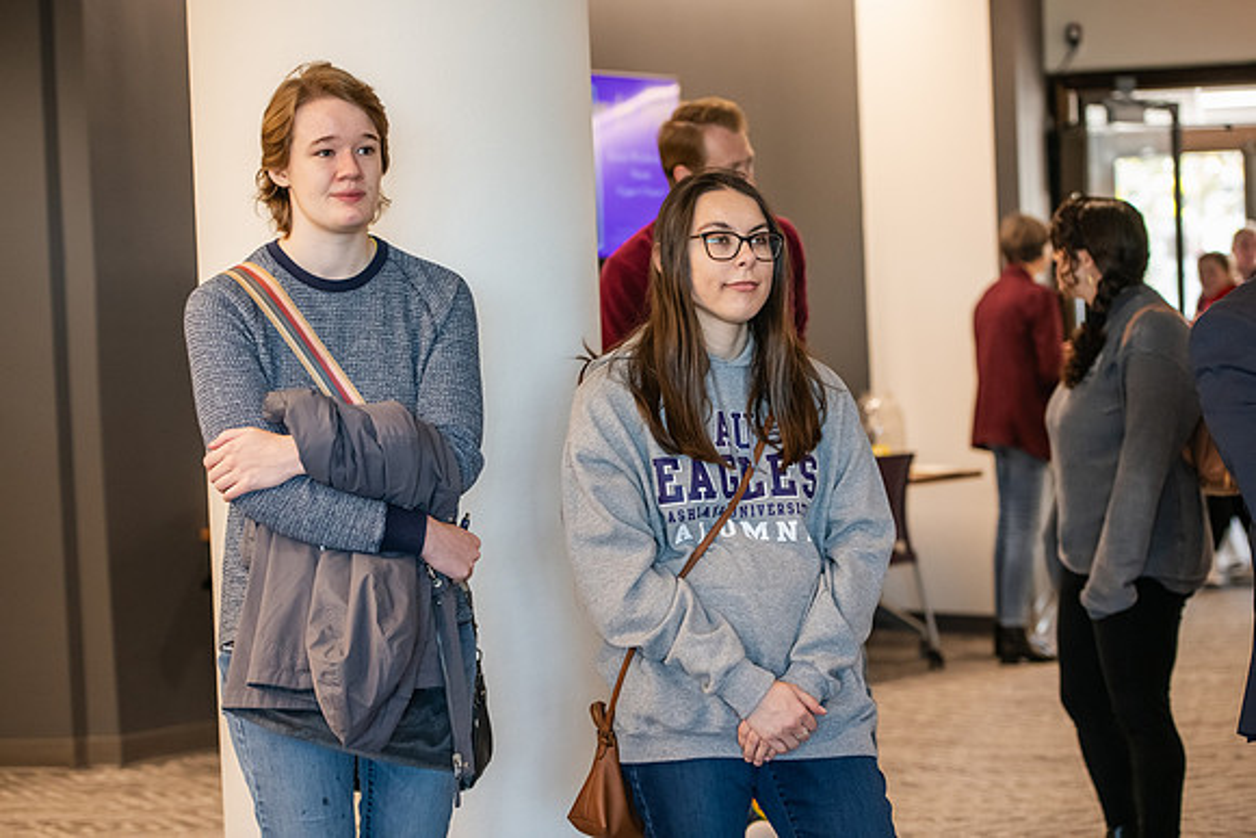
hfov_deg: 26.0
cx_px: 628
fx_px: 2722
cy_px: 419
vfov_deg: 17.5
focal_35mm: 78
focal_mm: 78
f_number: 3.5
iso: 2000
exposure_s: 1/200
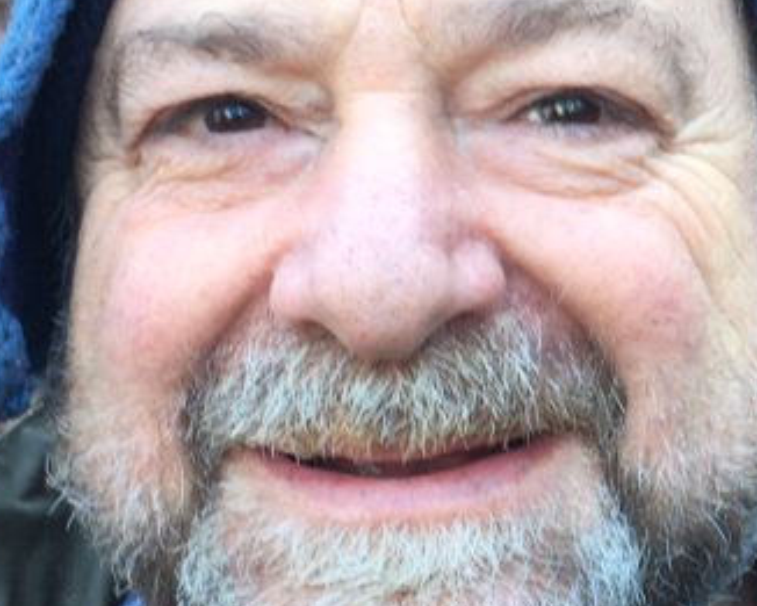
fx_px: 1995
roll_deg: -1.8
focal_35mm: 89
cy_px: 267
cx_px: 562
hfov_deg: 21.3
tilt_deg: +0.9
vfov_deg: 17.3
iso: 40
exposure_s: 1/50
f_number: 2.2
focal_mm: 4.15
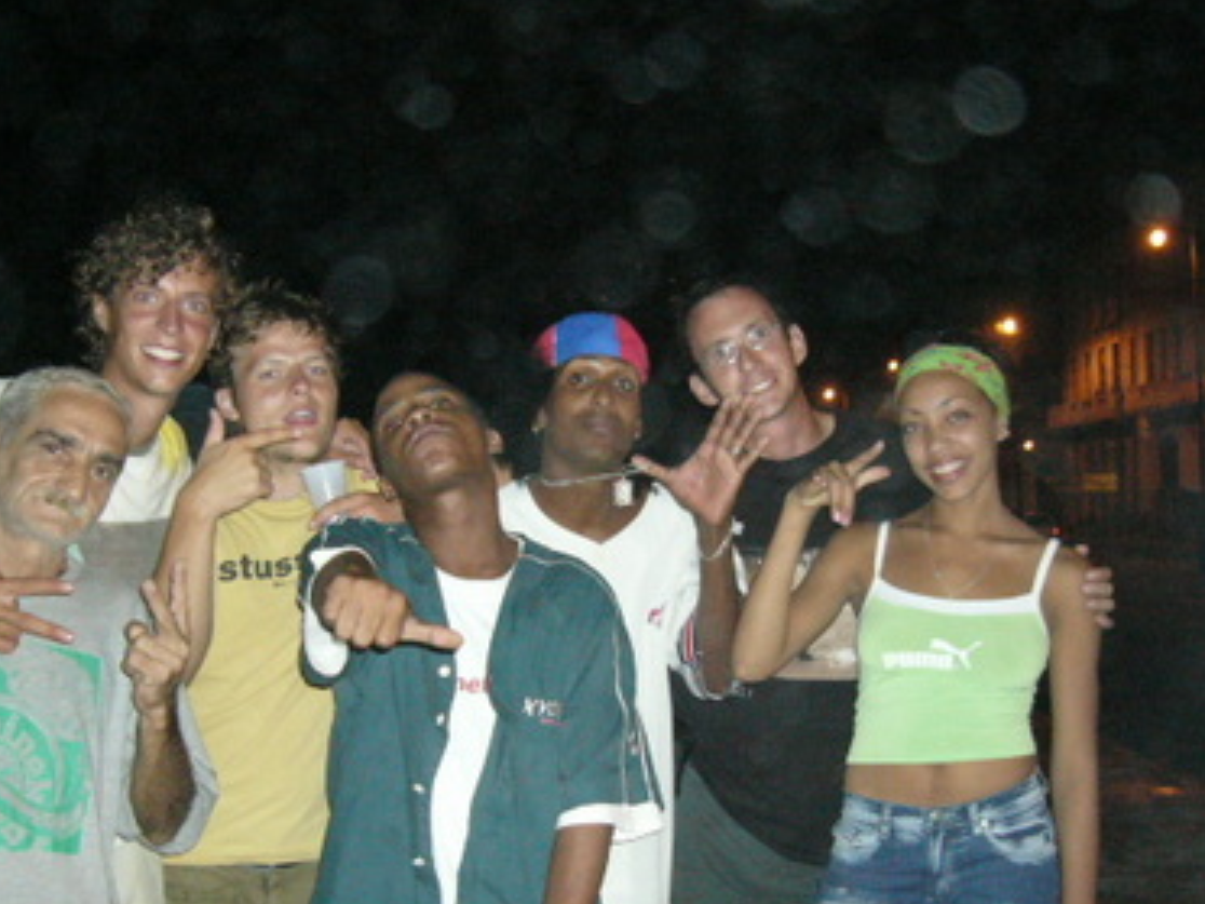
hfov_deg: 40.4
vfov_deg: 30.8
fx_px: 1636
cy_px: 543
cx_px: 551
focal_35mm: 47
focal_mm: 5.8
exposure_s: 1/60
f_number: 2.8
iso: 400
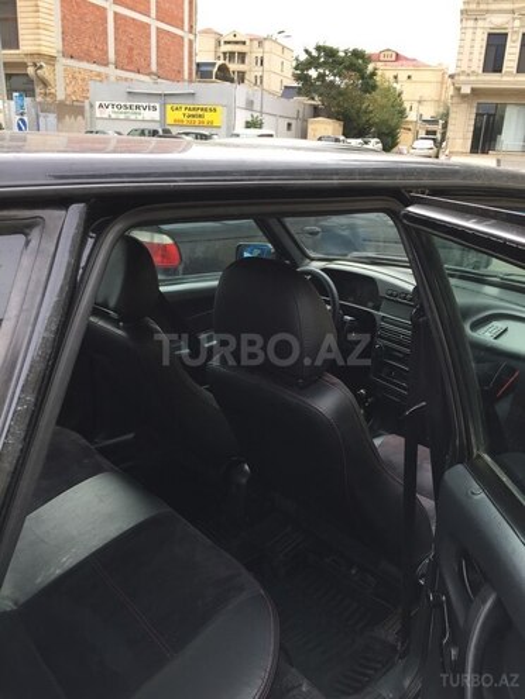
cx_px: 262
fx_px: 586
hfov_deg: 48.2
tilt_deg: -19.2
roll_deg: -2.8
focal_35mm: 29
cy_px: 350
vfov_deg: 61.7
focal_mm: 4.15
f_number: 2.2
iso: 32
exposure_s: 1/304
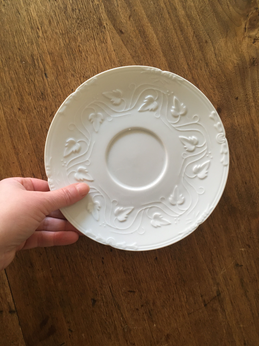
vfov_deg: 61.7
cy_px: 173
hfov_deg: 48.2
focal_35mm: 29
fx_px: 289
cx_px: 130
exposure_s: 1/33
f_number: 2.2
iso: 125
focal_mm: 4.15
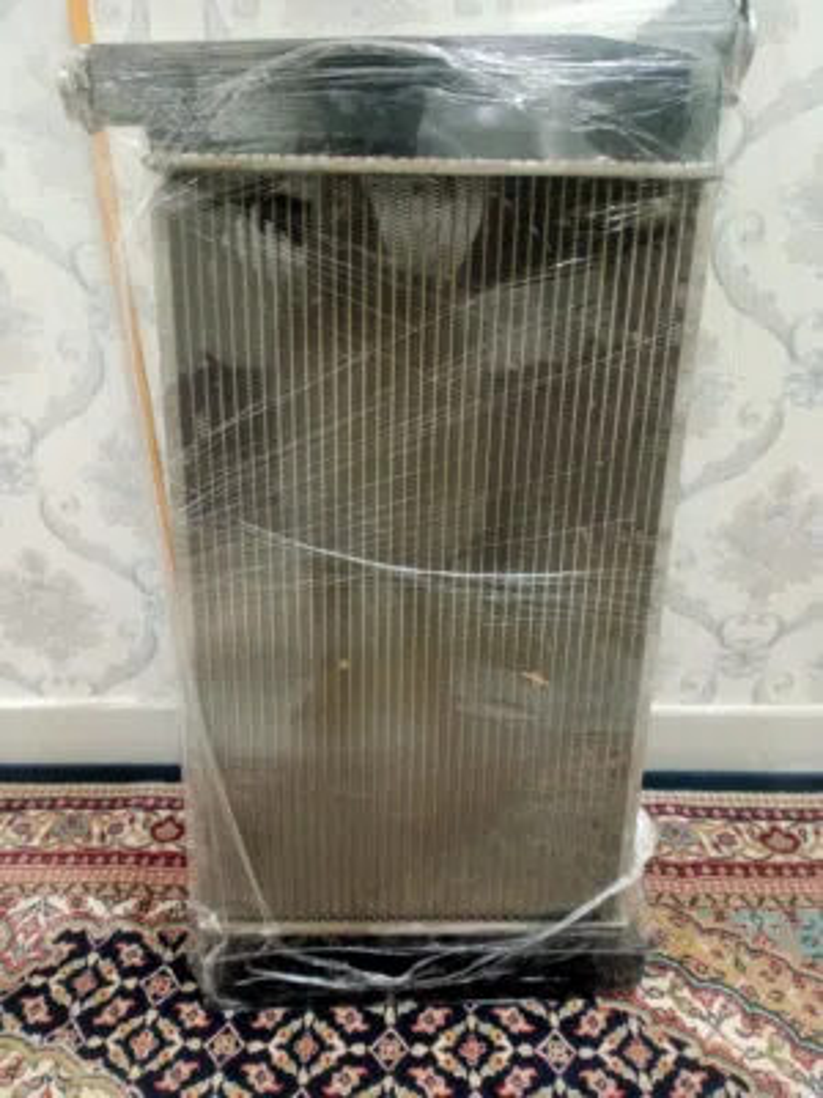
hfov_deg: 49.7
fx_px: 888
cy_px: 549
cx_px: 412
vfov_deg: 63.4
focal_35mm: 28
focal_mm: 4.05
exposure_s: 1/33.3
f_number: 1.8
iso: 1069
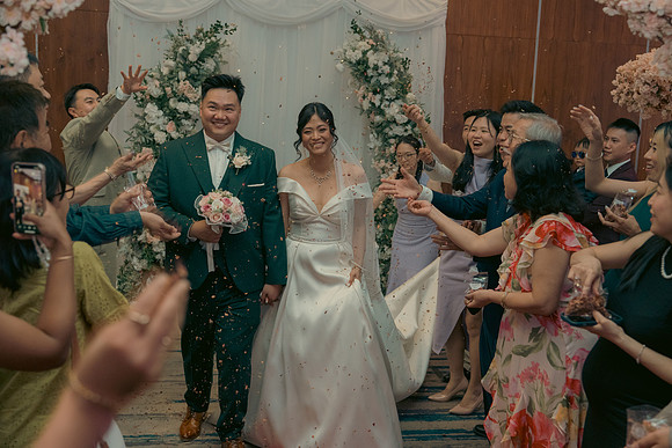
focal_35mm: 38
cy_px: 224
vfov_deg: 35.1
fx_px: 709
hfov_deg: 50.7
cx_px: 336
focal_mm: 38
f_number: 3.5
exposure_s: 1/160
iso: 2500
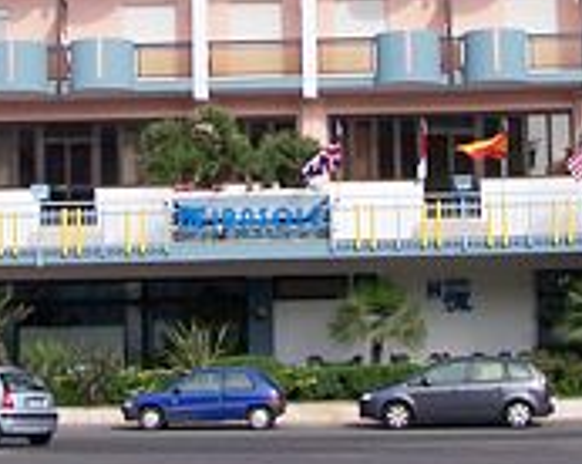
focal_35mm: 129
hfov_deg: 14.9
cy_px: 54
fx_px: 2220
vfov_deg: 11.9
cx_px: 286
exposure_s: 1/1000
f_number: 2.8
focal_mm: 6.3
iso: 80
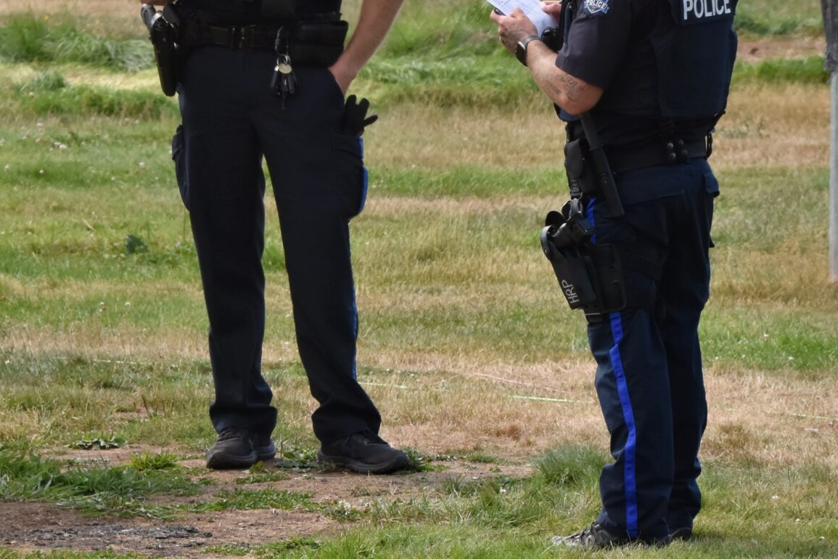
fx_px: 18574
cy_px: 74
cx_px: 237
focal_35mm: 798
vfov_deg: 1.7
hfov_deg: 2.6
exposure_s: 1/400
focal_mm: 240
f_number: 9
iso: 500
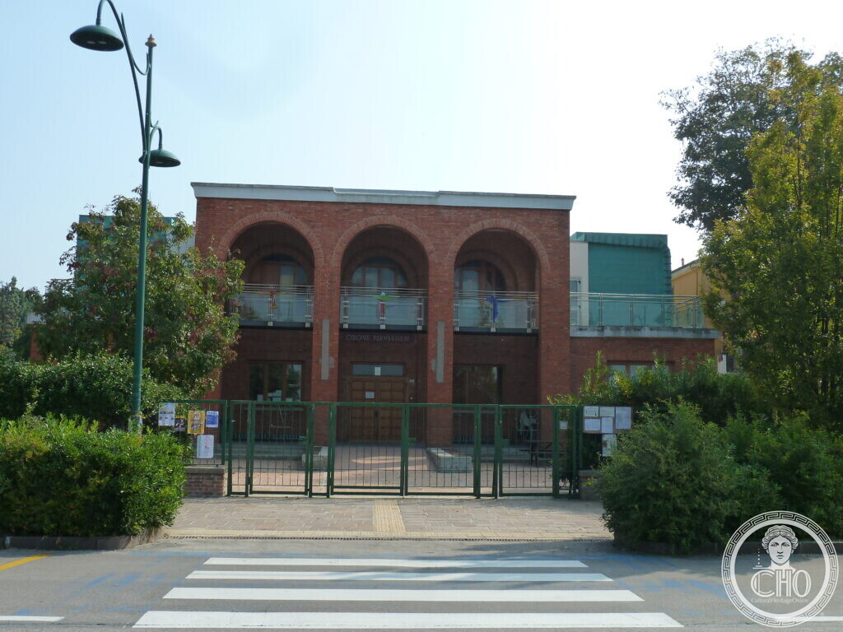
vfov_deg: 38.7
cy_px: 316
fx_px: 901
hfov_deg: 50.1
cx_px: 422
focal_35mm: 37
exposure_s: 1/400
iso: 125
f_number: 4.5
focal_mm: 6.1
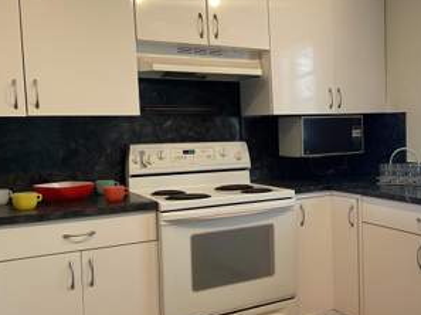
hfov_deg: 43.2
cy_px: 177
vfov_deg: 34.2
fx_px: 510
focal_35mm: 42
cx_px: 325
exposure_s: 1/60
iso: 125
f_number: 1.6
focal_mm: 4.2
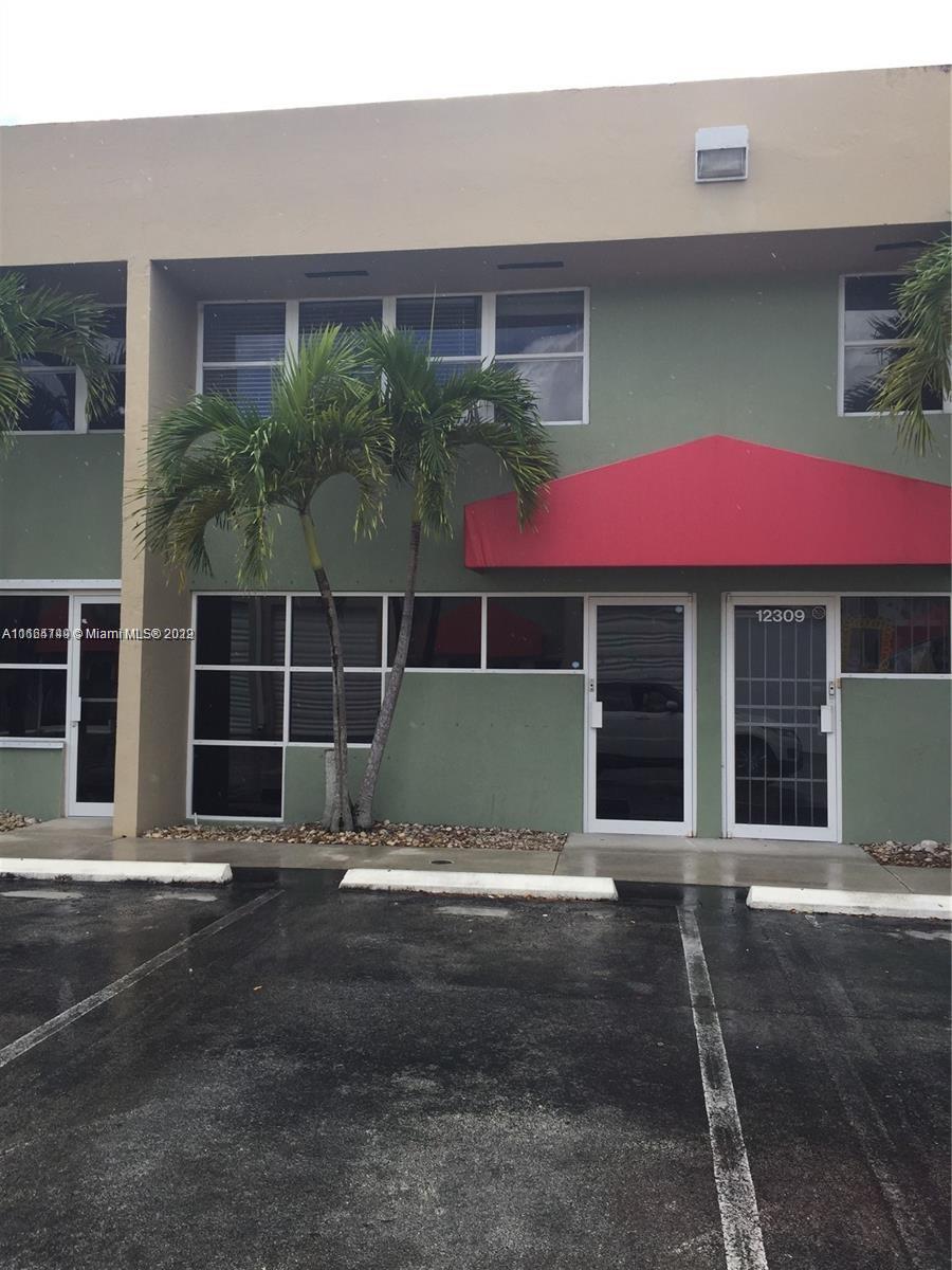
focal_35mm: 29
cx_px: 476
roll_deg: -0.2
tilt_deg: +3.8
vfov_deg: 61.7
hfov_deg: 48.2
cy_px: 635
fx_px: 1063
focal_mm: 4.15
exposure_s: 1/807
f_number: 2.2
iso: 32
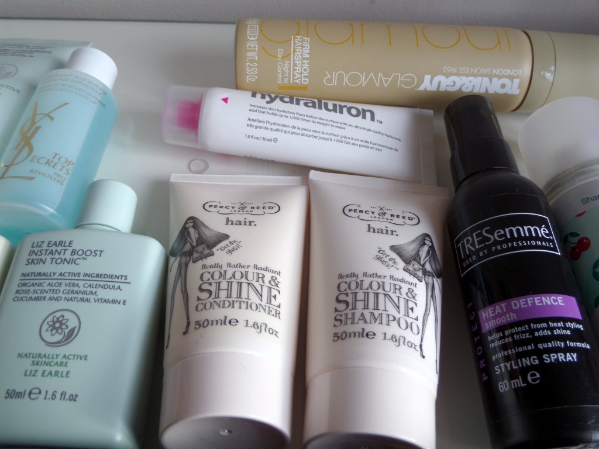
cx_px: 300
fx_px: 554
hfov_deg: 56.8
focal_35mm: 32
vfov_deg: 44.2
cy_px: 224
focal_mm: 5.3
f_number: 3.4
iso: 100
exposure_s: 1/90
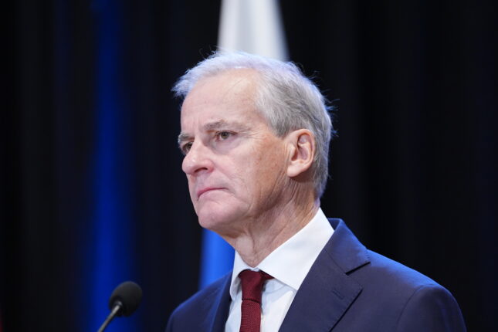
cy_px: 166
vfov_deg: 6.9
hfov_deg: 10.3
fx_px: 2766
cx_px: 249
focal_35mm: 200
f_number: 2.8
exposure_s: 1/400
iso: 3200
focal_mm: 200
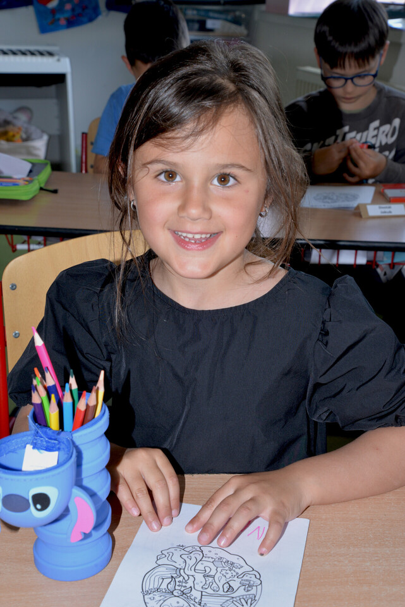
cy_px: 304
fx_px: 944
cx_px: 202
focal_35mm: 56
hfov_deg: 24.2
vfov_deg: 35.6
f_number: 11
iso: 640
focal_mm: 56
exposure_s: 1/80
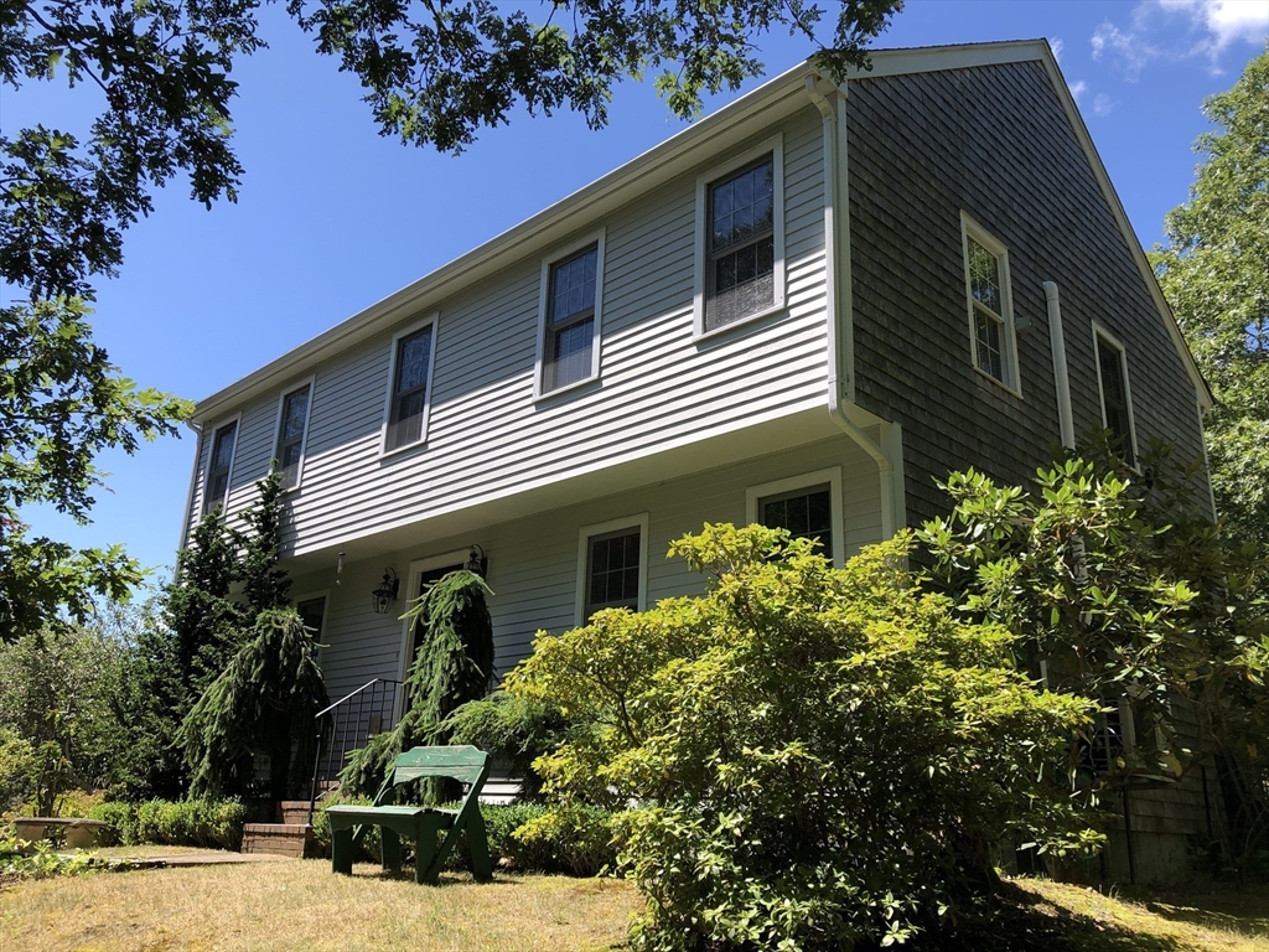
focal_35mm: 28
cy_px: 476
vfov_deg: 49.7
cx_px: 634
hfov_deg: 63.4
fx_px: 1026
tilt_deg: +18.9
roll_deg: -2.6
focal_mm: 4
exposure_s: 1/972
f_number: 1.8
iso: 20
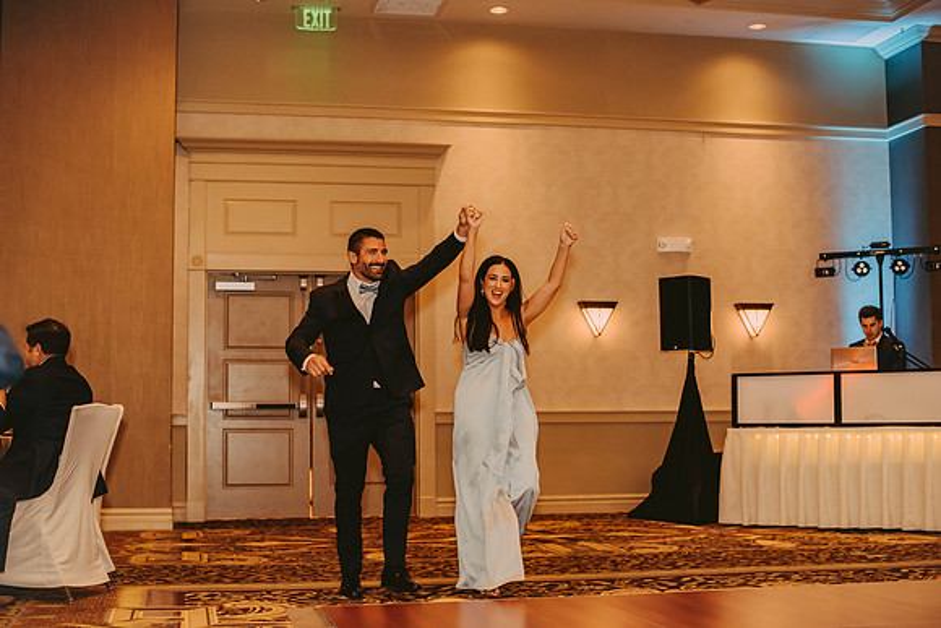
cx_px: 470
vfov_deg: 27.0
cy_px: 314
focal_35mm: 50
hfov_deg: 39.6
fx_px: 1307
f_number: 2.5
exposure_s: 1/125
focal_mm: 50
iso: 800
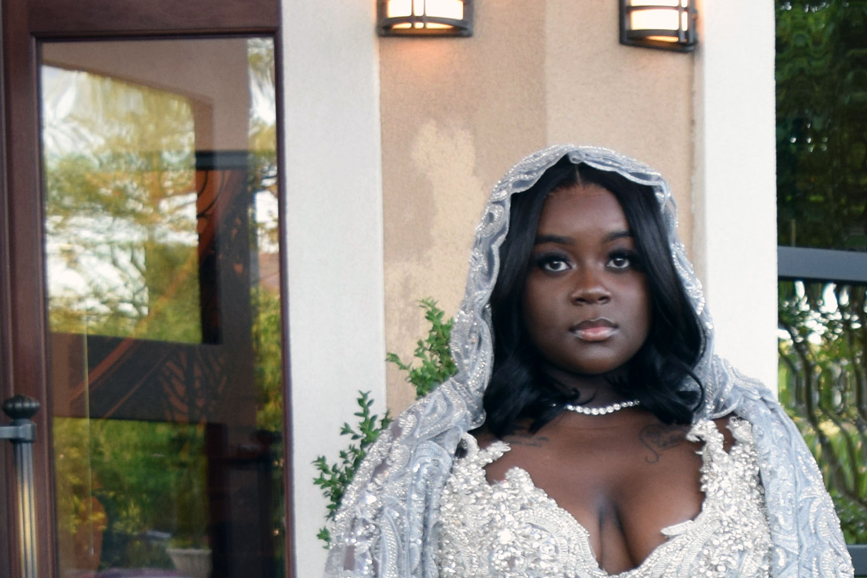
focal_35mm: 124
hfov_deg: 16.3
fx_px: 2981
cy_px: 949
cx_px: 785
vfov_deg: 10.6
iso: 400
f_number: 4.5
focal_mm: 23
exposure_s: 1/80
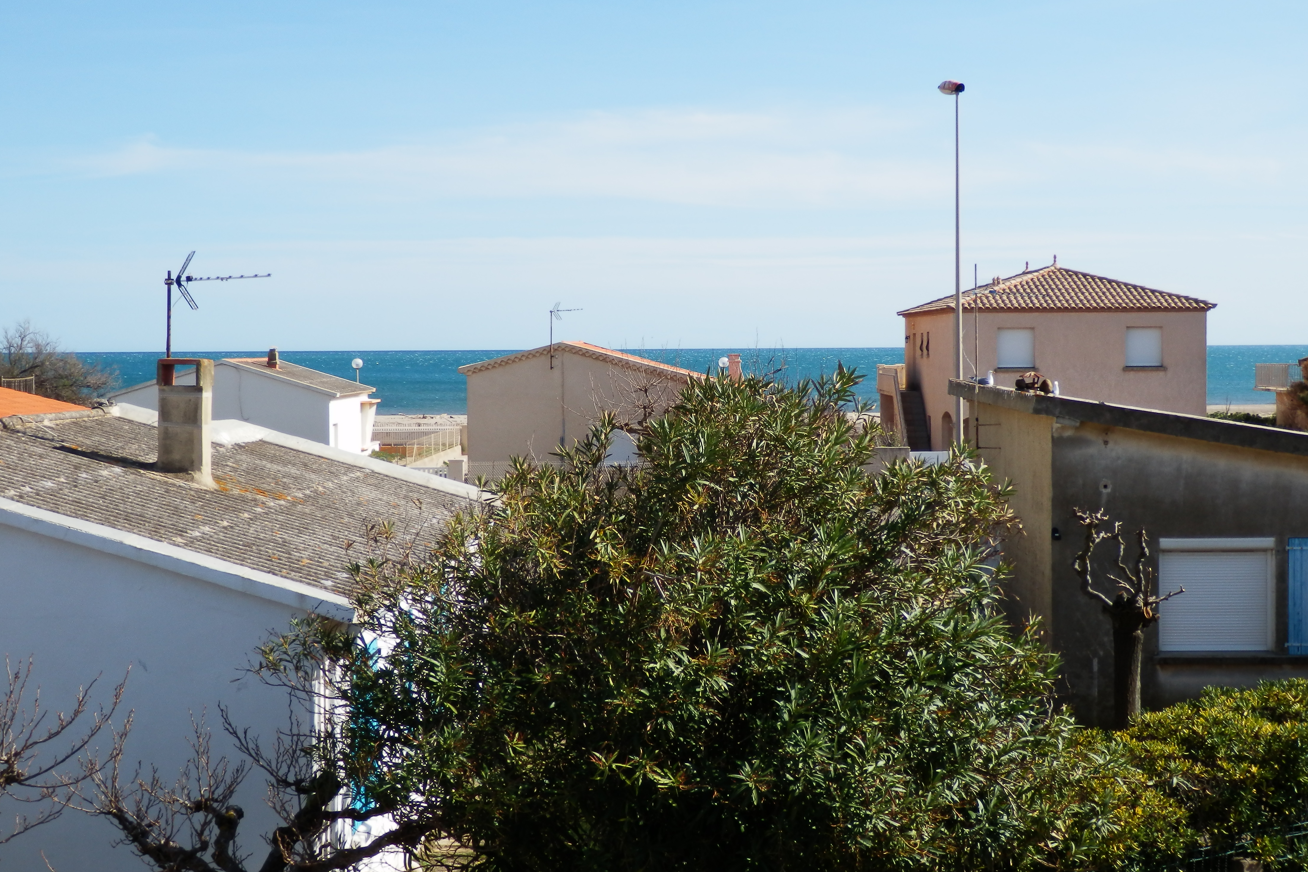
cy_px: 387
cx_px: 679
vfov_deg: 27.5
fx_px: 1780
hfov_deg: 40.3
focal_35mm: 49
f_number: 3.8
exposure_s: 1/800
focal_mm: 8
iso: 80
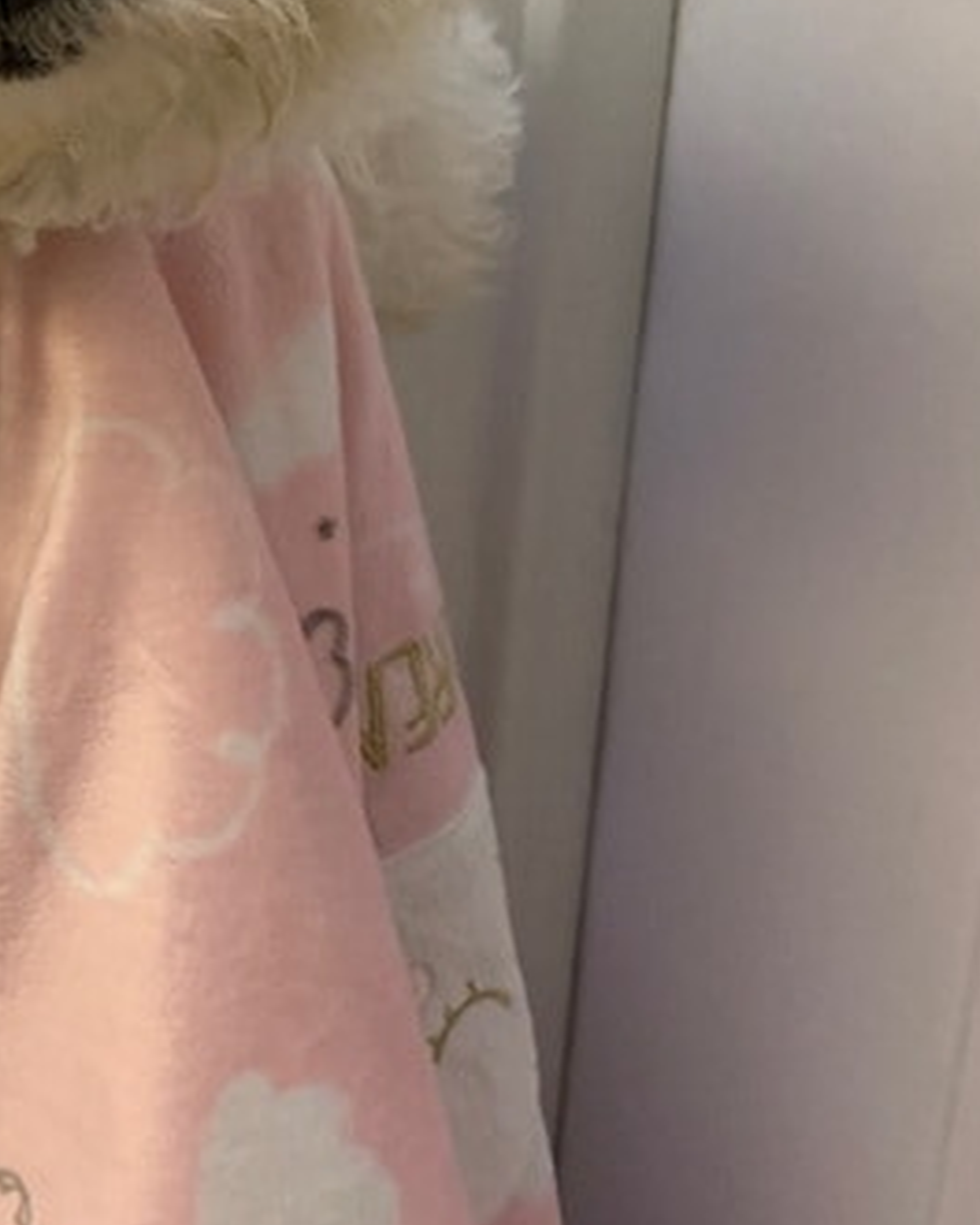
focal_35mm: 61
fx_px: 2212
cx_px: -61
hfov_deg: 23.6
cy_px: 380
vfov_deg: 30.7
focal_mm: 4.25
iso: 320
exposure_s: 1/60
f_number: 1.8
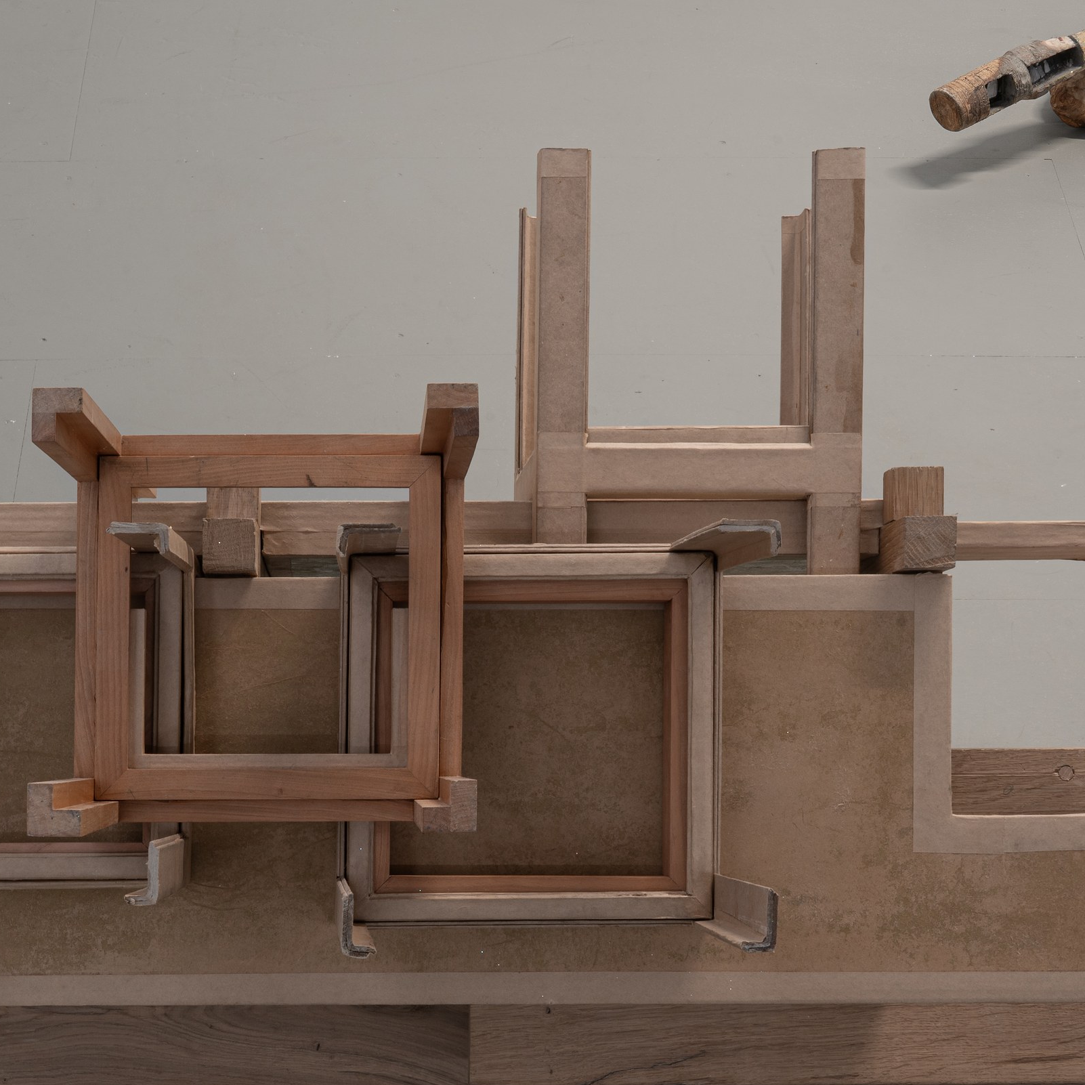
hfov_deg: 26.5
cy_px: 698
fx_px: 2305
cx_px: 493
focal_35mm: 65
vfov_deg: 26.4
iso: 100
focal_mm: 35
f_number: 11
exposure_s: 3.2
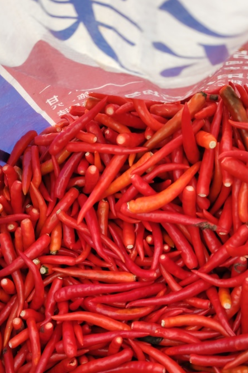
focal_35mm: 40
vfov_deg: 47.5
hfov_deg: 33.4
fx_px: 413
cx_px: 120
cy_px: 256
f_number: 1.75
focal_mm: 5.25
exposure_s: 1/100
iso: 222
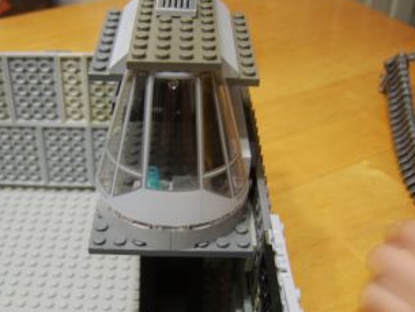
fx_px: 468
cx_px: 181
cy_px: 185
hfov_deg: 47.7
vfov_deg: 36.7
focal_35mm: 39
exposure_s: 1/4
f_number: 2.7
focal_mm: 8.13
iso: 71
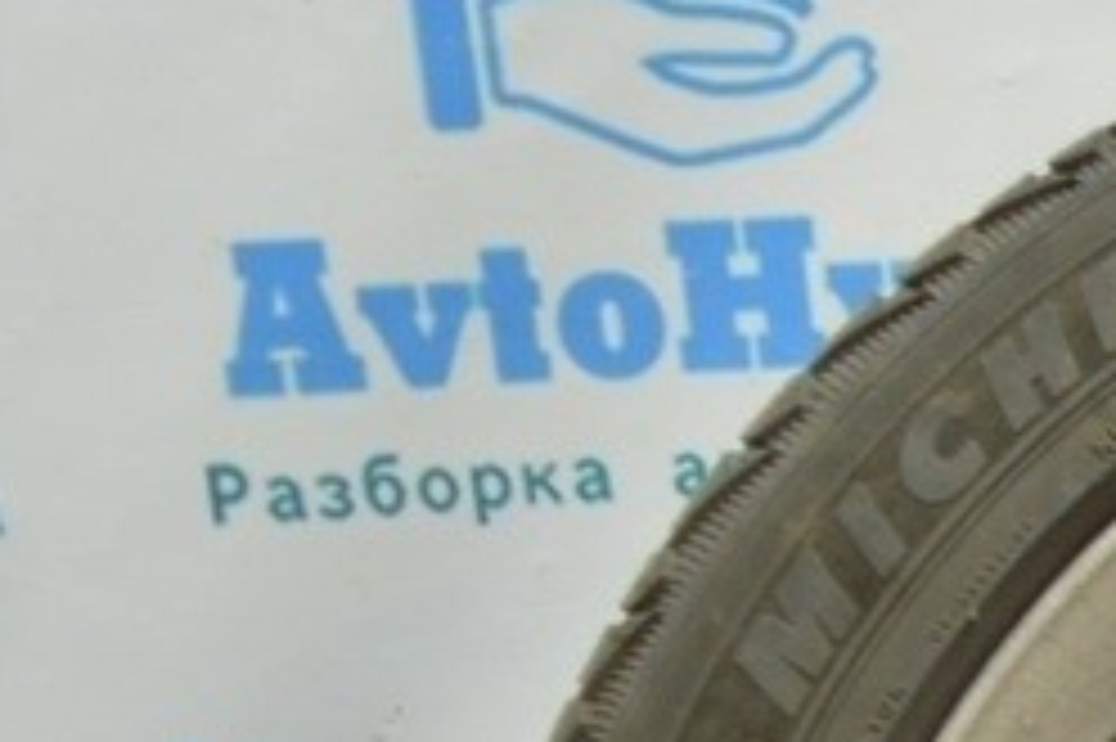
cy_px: 1356
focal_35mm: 124
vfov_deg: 10.4
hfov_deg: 14.8
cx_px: 1890
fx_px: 3841
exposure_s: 1/50
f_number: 3.5
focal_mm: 20
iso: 400
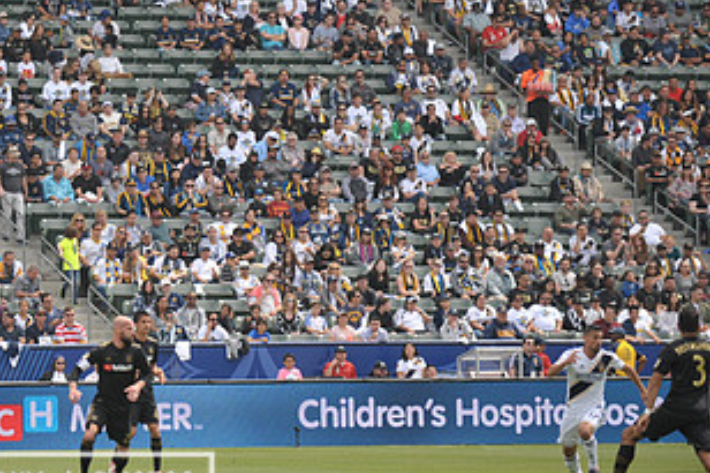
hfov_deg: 7.0
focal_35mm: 292
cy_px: 136
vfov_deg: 4.7
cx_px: 51
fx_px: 5756
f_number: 3.5
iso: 320
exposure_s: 1/2500
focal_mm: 155
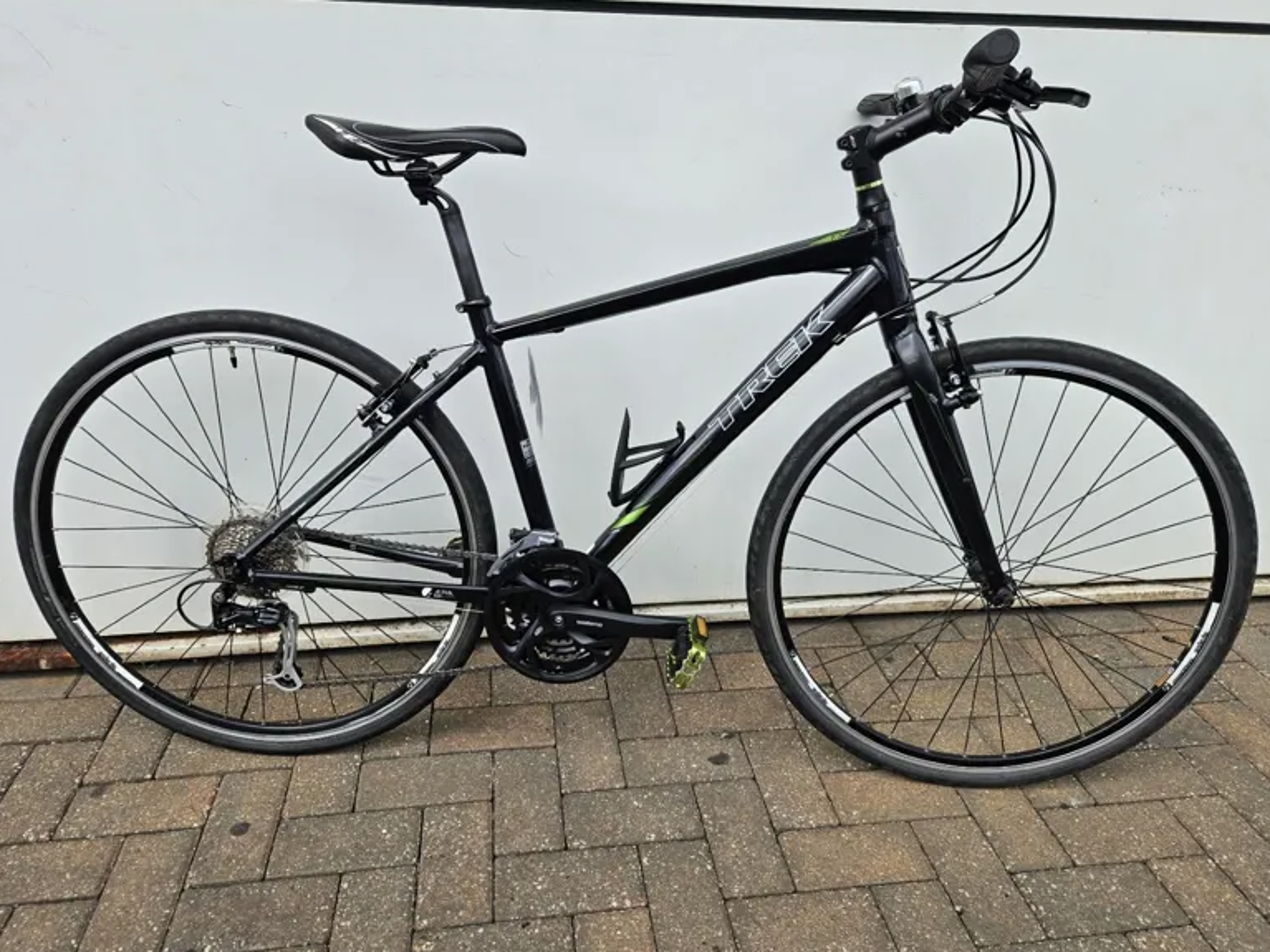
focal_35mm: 24
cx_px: 633
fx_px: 880
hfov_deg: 71.6
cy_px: 470
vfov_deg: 56.8
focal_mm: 5.4
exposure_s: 1/833
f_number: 1.8
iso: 25
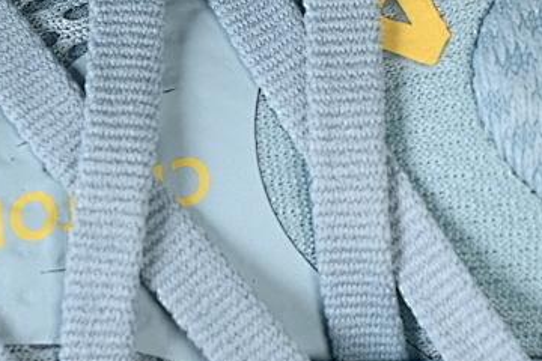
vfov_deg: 6.1
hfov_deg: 9.1
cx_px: 313
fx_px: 3387
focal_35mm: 225
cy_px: 131
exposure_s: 1/80
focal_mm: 50
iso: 160
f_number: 7.1
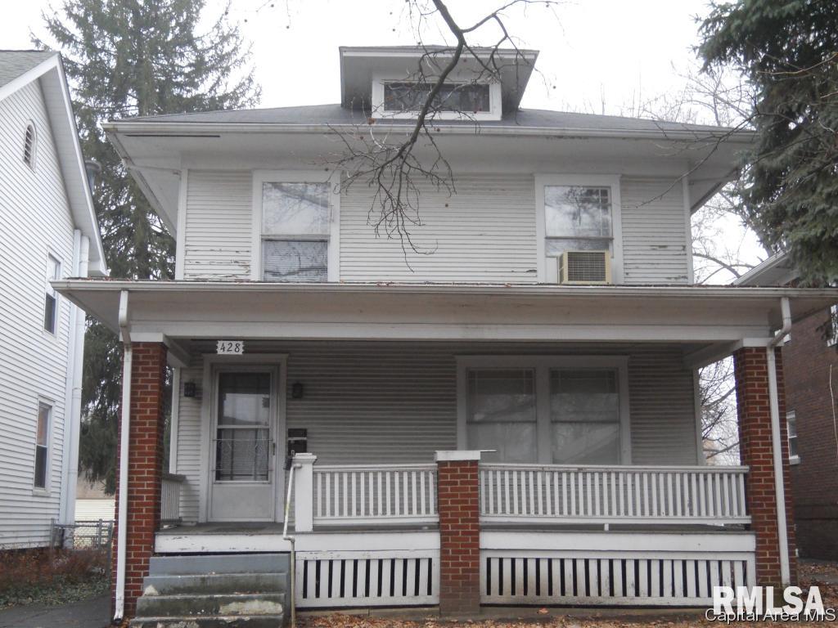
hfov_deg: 45.8
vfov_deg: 35.1
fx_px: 993
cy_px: 314
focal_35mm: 41
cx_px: 419
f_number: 3.2
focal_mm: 7.3
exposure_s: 1/250
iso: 400
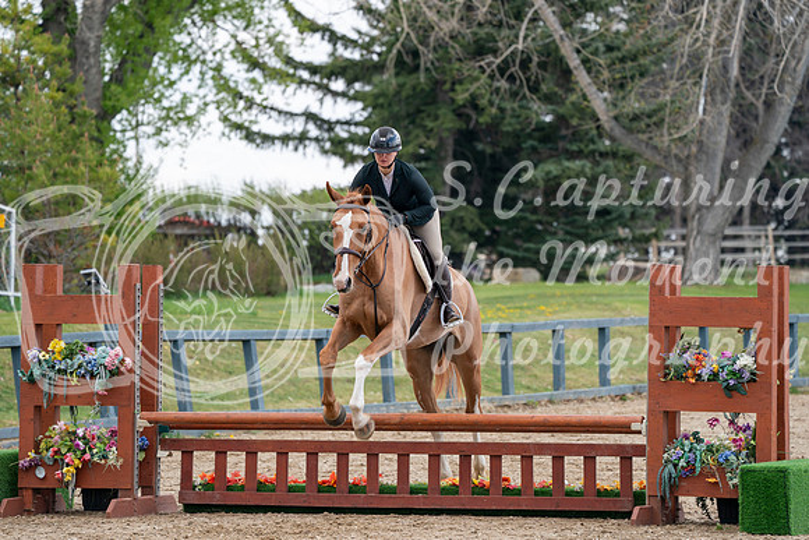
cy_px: 270
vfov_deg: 5.5
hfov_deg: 8.2
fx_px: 5619
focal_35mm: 250
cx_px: 404
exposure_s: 1/320
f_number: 5.6
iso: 200
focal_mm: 250
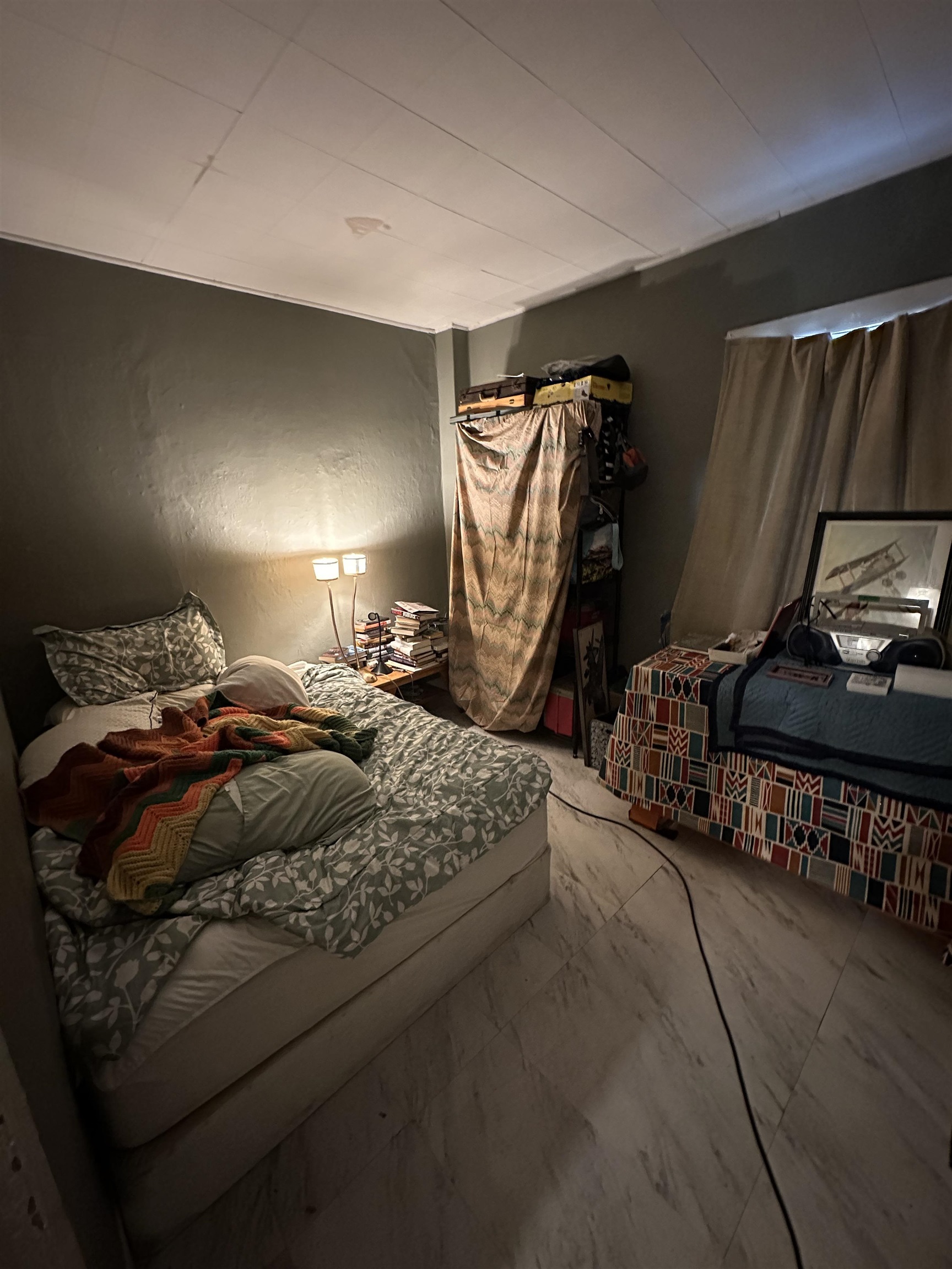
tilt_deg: -14.5
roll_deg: +1.2
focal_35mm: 14
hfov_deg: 85.7
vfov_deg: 102.1
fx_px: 513
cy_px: 634
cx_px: 476
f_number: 2.2
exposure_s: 1/40
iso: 1250
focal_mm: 2.22
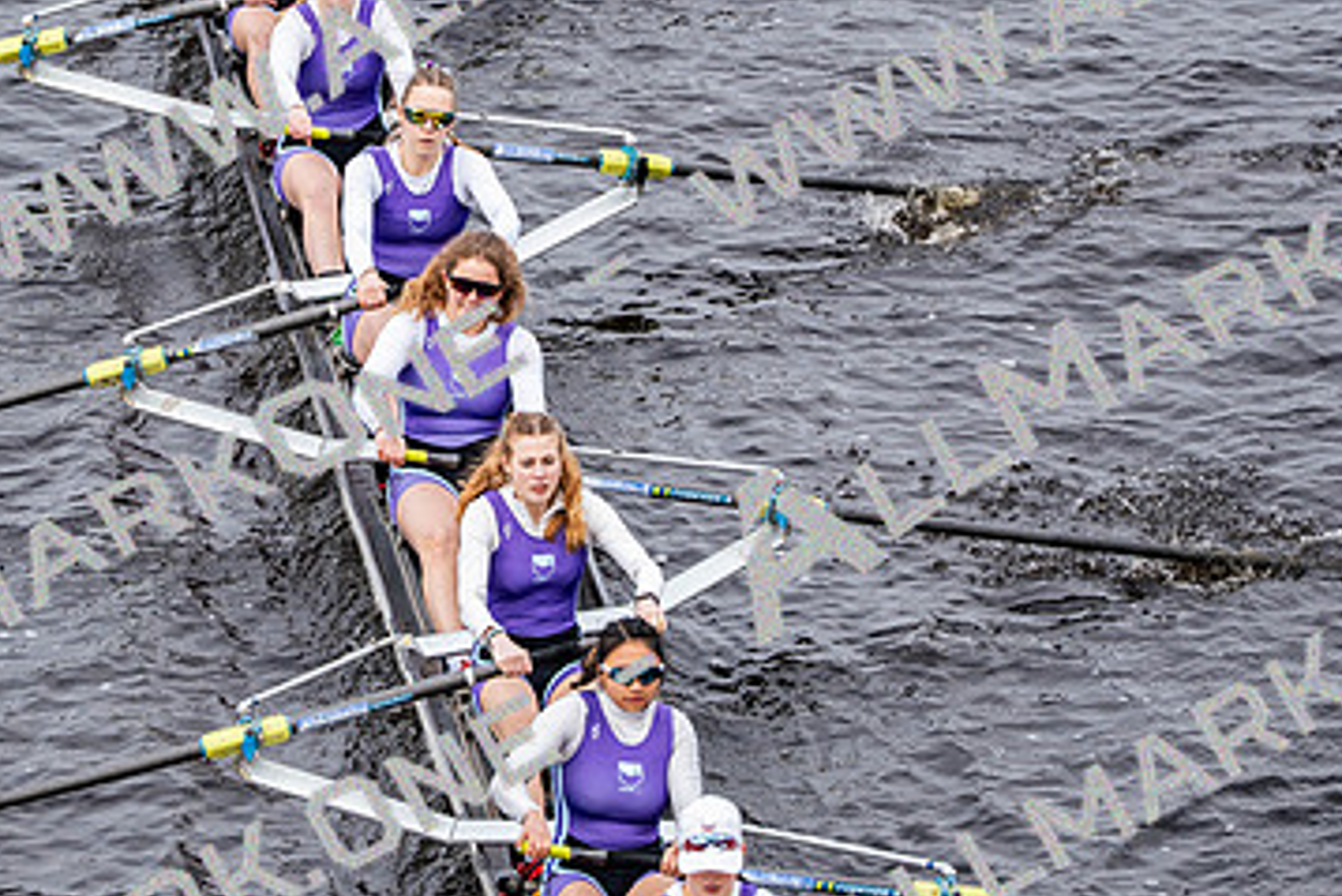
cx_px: 416
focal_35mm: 324
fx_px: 12082
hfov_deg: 6.4
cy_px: 291
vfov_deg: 4.2
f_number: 2.8
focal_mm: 200
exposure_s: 1/2000
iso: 320
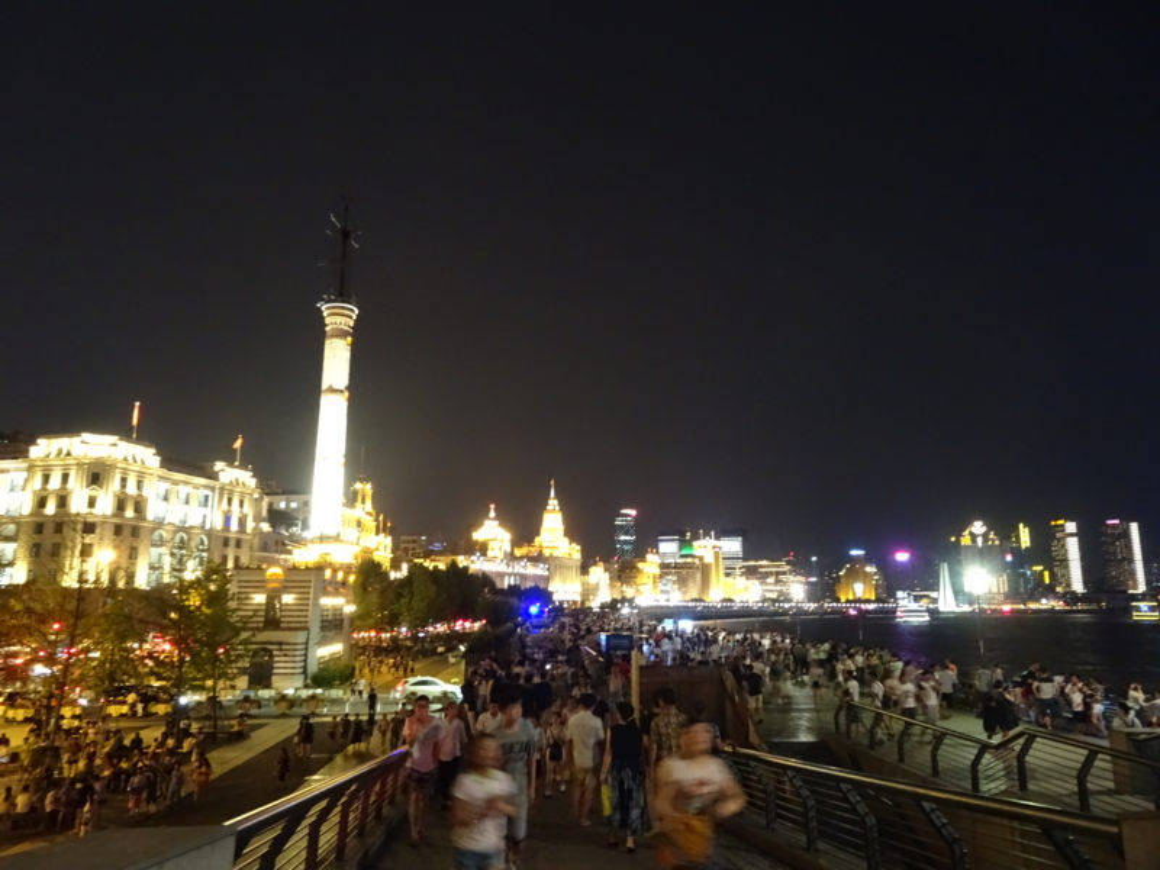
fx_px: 804
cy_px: 435
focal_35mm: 24
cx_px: 580
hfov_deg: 71.6
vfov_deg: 56.8
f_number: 3.5
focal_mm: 4.1
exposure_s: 1/8
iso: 1600
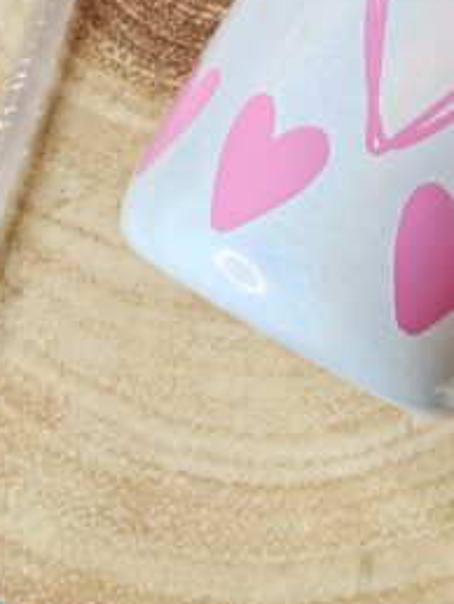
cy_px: 2
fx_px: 2043
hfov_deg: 12.6
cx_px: 421
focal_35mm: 117
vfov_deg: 16.5
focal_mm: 6.12
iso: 1600
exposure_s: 1/100
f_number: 1.9
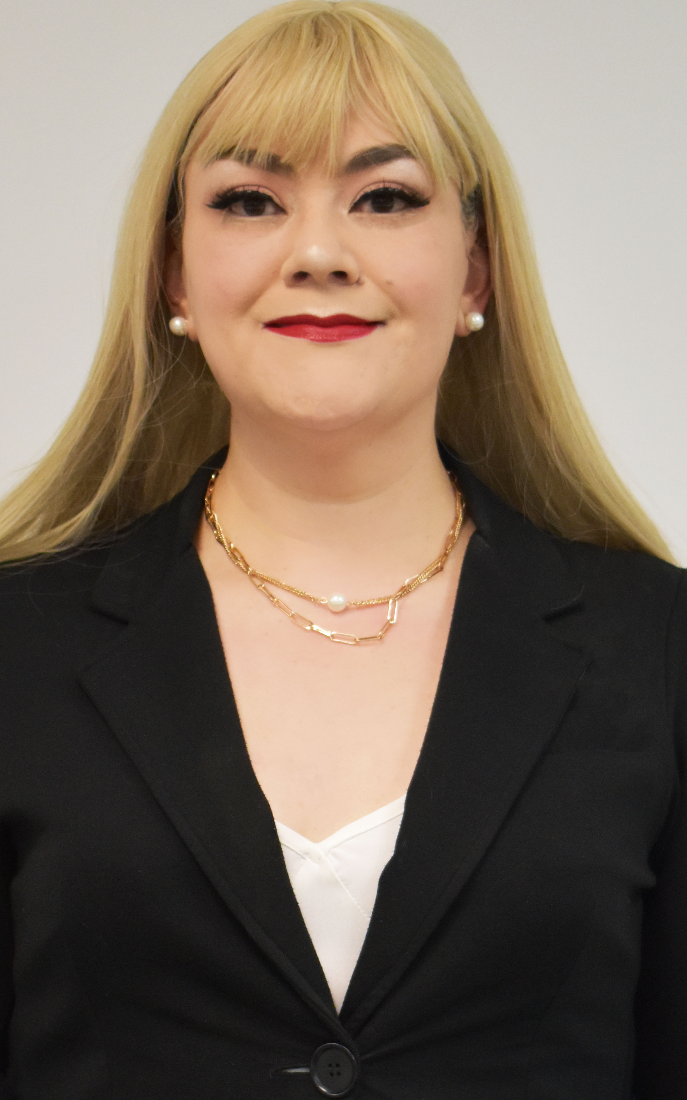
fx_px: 1947
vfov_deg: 31.5
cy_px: 527
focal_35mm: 65
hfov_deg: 20.0
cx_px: 318
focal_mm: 40
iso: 1100
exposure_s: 1/30
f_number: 4.8
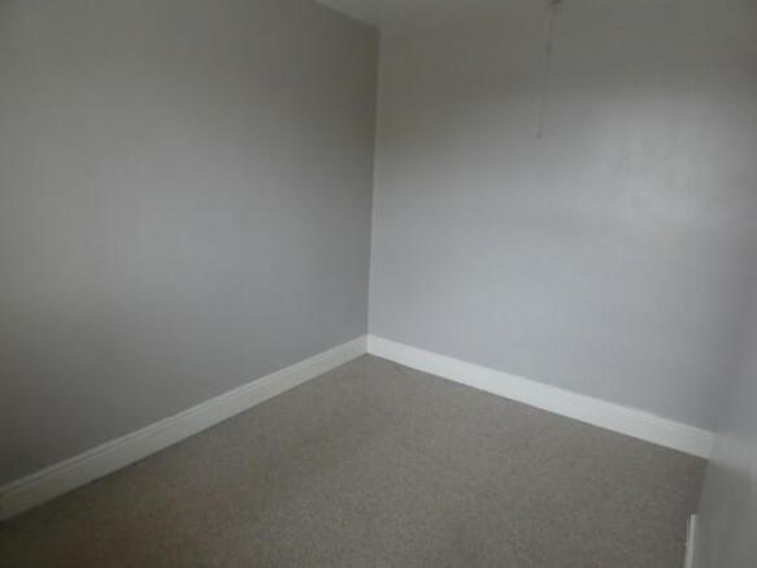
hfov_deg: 81.8
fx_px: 437
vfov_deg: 66.0
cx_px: 378
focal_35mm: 20
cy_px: 284
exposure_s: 1/60
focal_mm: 3.6
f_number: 2.8
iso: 640
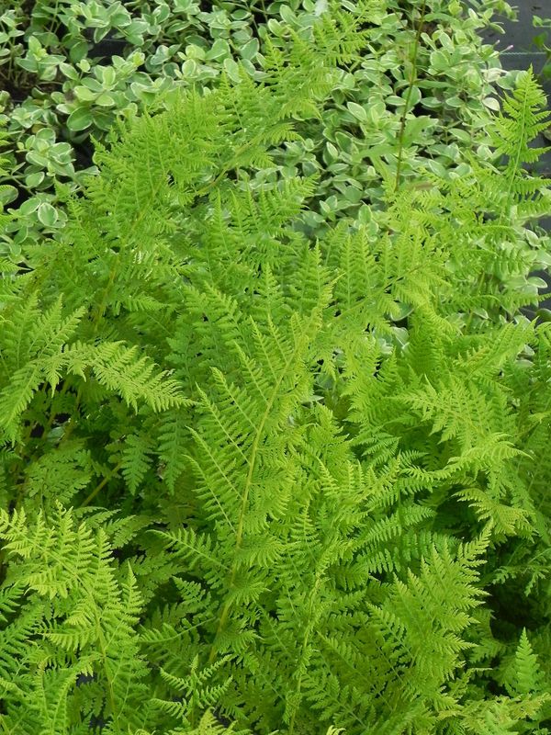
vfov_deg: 23.0
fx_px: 1804
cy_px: 368
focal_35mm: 85
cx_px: 276
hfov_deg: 17.4
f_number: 4.5
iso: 160
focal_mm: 15.1
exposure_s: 1/100
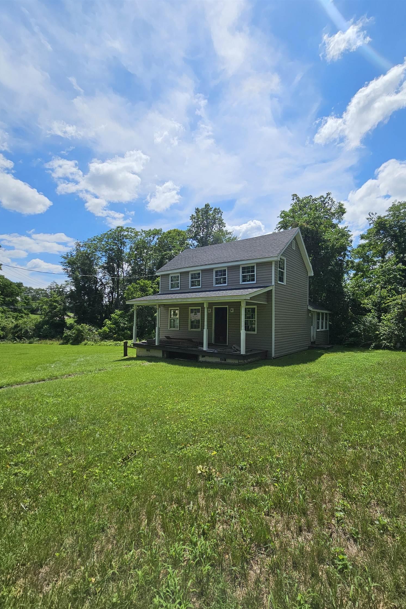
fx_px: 237
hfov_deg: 81.1
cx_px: 218
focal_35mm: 14
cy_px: 315
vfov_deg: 104.2
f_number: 2.2
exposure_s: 1/4349
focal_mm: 2.2
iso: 50
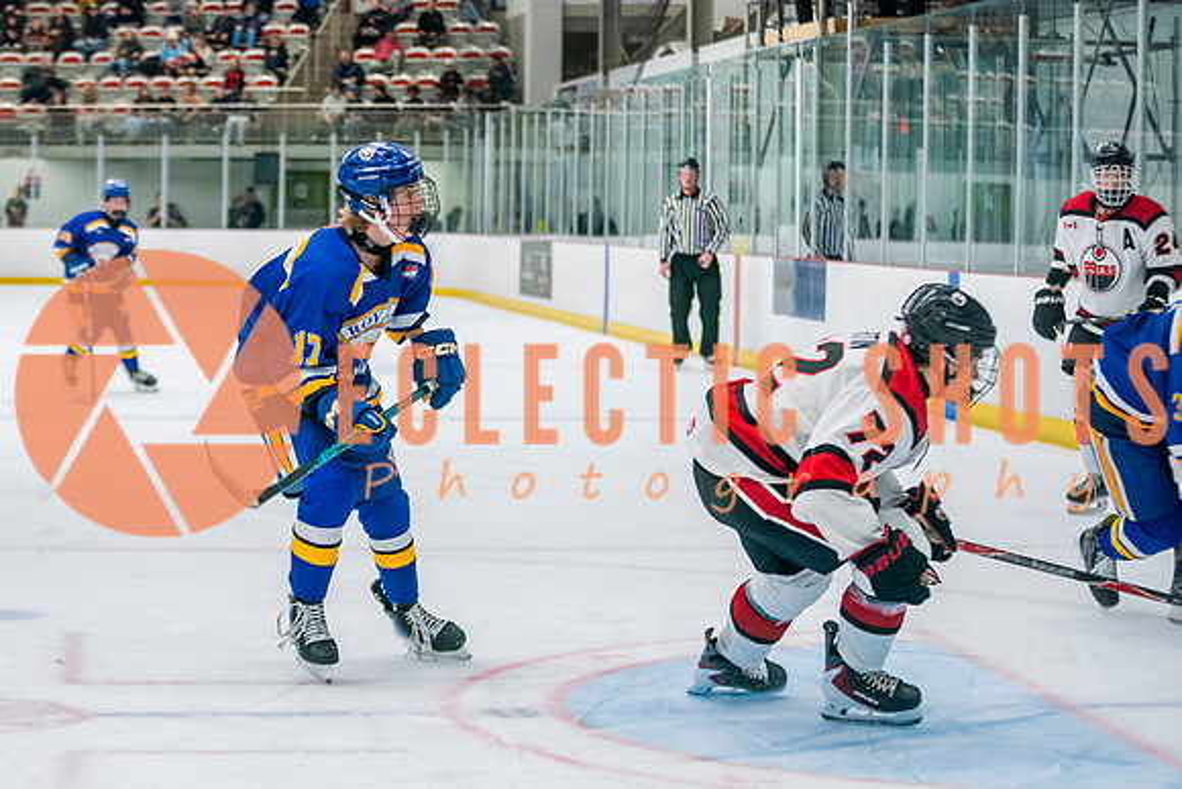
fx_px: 3188
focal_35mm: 97
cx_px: 385
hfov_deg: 20.9
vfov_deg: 14.1
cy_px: 357
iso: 1600
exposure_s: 1/640
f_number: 2.8
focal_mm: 70
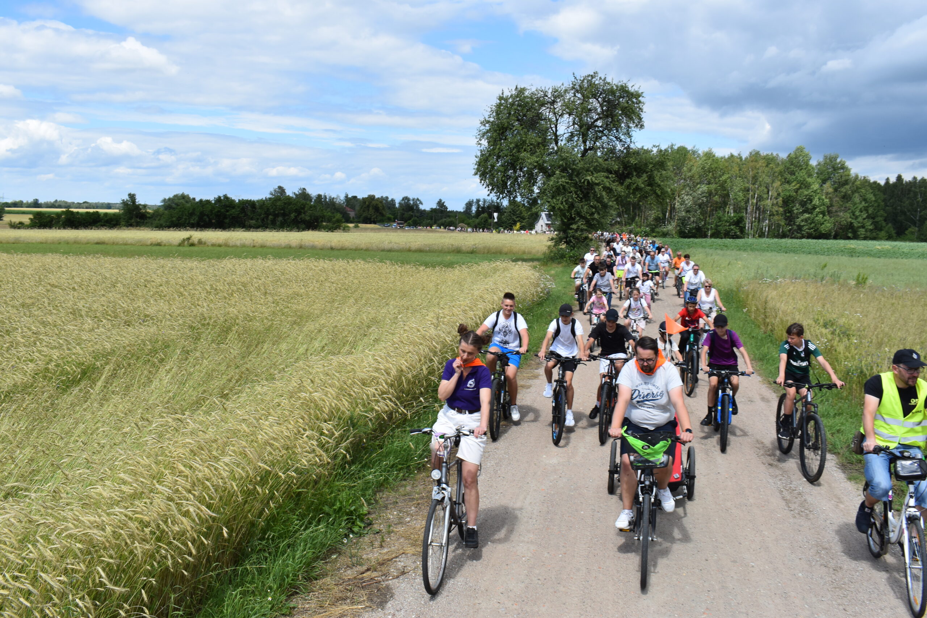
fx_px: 850
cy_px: 309
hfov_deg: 57.2
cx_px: 464
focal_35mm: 33
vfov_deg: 40.0
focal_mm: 22
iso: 200
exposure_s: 1/400
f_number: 10
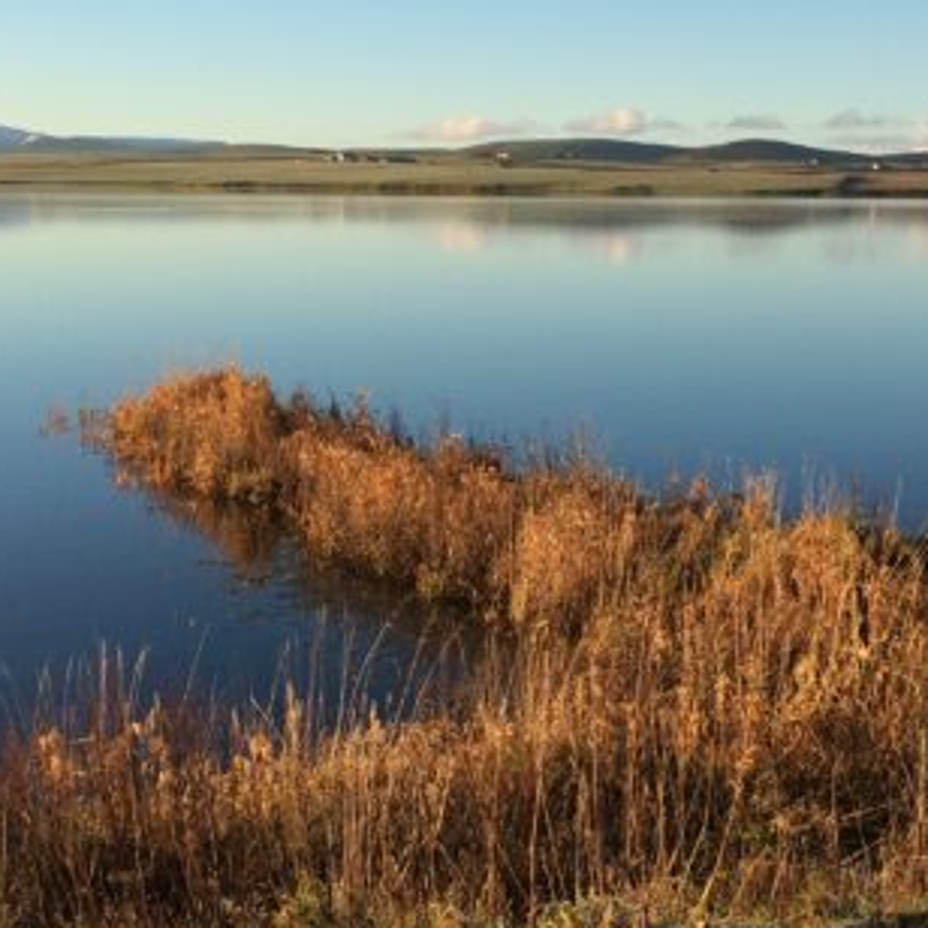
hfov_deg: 26.9
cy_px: 578
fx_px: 1941
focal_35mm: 64
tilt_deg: -11.7
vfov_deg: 26.8
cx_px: 464
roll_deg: -1.8
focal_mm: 4.15
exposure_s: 1/1053
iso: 32
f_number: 2.2
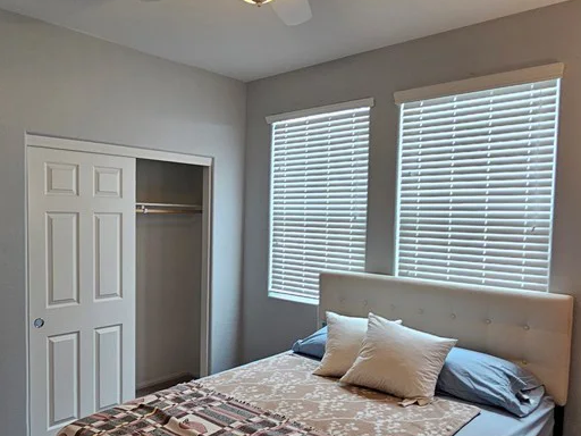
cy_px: 244
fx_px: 436
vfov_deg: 52.9
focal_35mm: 26
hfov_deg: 66.8
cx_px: 241
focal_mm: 2.2
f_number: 2.2
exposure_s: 1/60
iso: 160
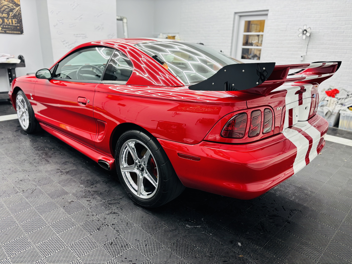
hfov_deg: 67.3
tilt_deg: -17.8
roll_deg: -1.7
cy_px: 132
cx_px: 176
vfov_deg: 53.1
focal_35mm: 26
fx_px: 264
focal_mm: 5.96
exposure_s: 1/120
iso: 125
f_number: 1.6
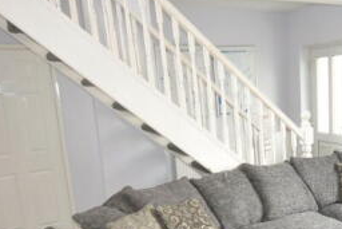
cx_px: 260
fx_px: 402
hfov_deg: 44.4
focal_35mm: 42
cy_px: 165
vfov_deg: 31.3
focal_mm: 11
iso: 800
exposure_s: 1/100
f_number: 5
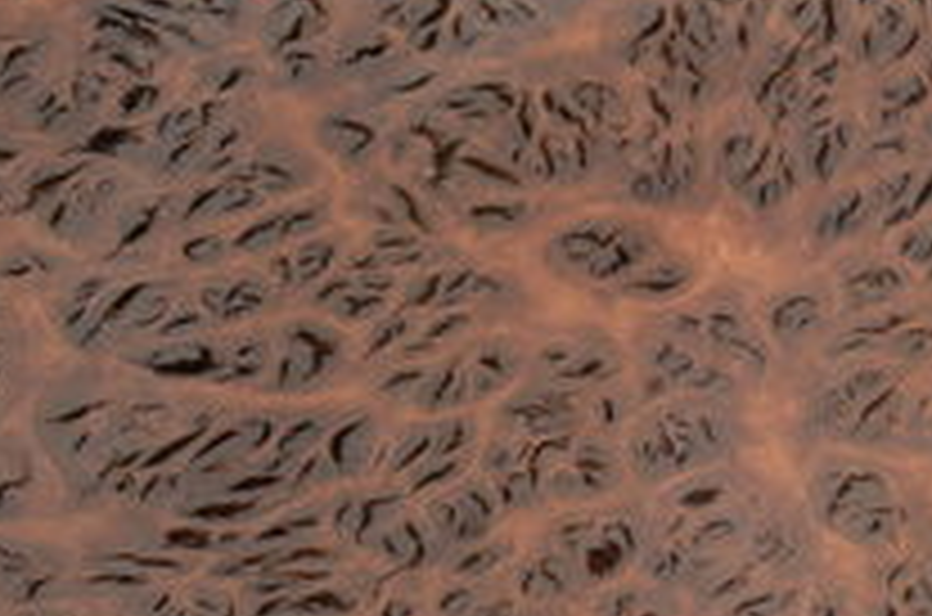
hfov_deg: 14.7
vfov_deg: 10.5
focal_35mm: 130
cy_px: 526
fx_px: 3358
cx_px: 1414
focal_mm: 28
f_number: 11
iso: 200
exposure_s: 2
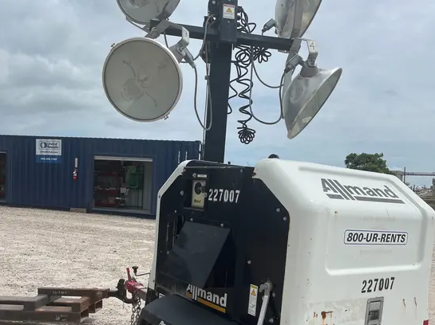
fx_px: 440
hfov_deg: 52.7
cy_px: 221
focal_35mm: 35
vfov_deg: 40.1
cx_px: 217
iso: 50
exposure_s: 1/6173
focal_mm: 5.1
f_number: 1.6
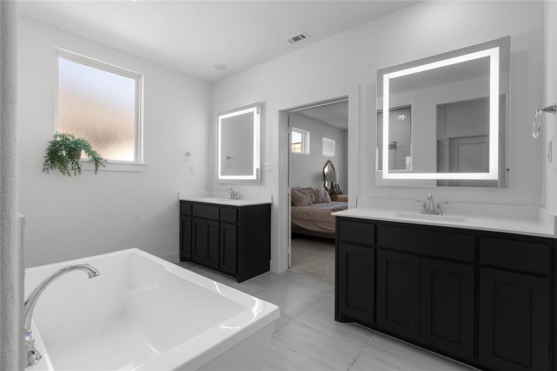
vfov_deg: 73.7
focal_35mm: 16
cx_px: 278
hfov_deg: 96.8
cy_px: 186
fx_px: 247
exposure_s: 1/15
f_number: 8
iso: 800
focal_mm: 16
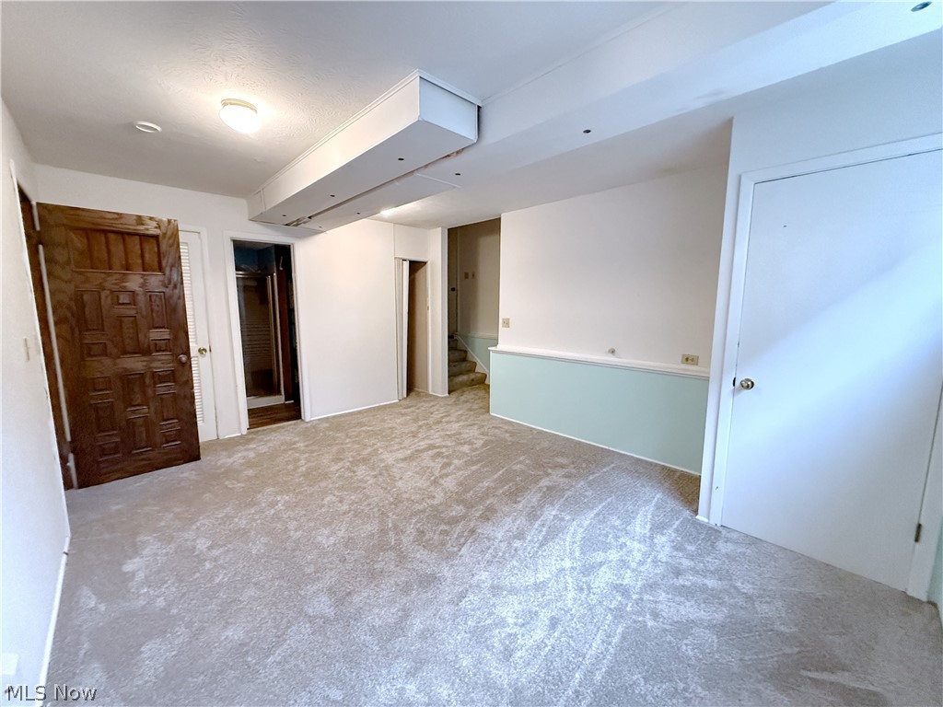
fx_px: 381
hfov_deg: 102.1
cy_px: 354
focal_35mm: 14
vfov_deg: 85.7
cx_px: 472
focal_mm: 2.22
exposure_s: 1/60
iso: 800
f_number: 2.2
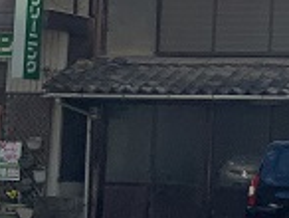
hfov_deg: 12.8
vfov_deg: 10.7
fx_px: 1162
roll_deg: -1.4
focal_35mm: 139
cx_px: 525
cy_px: 41
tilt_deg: +7.0
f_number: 1.8
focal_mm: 3
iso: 20
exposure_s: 1/2959
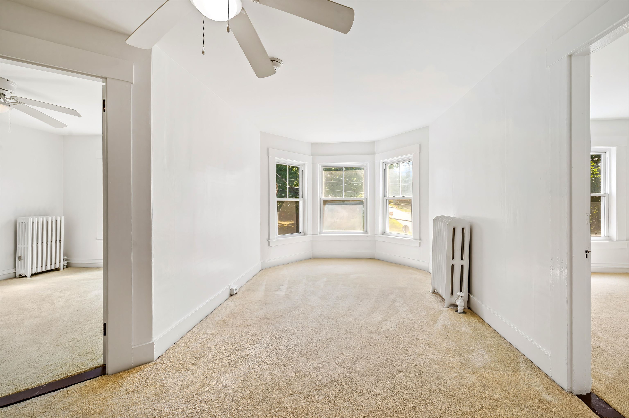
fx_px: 244
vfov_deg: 81.1
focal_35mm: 14
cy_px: 209
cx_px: 314
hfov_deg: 104.3
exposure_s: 1/60
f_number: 9
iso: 500
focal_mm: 14
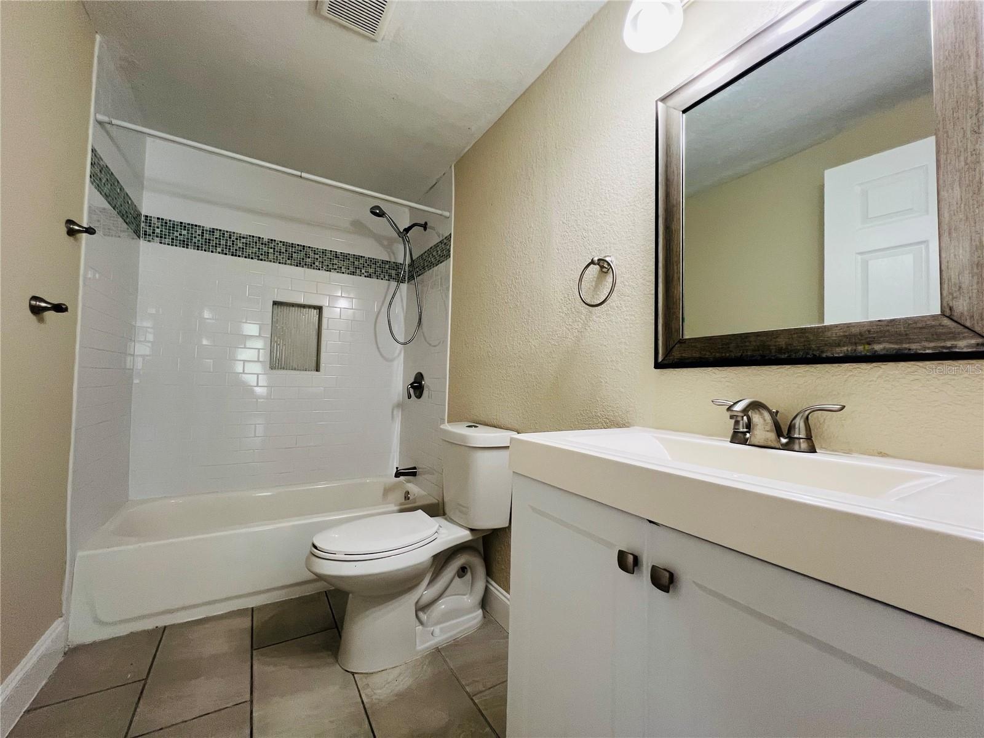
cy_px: 369
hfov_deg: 106.2
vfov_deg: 89.9
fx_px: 370
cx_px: 492
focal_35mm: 13
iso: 125
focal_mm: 1.57
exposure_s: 1/99
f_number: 1.8
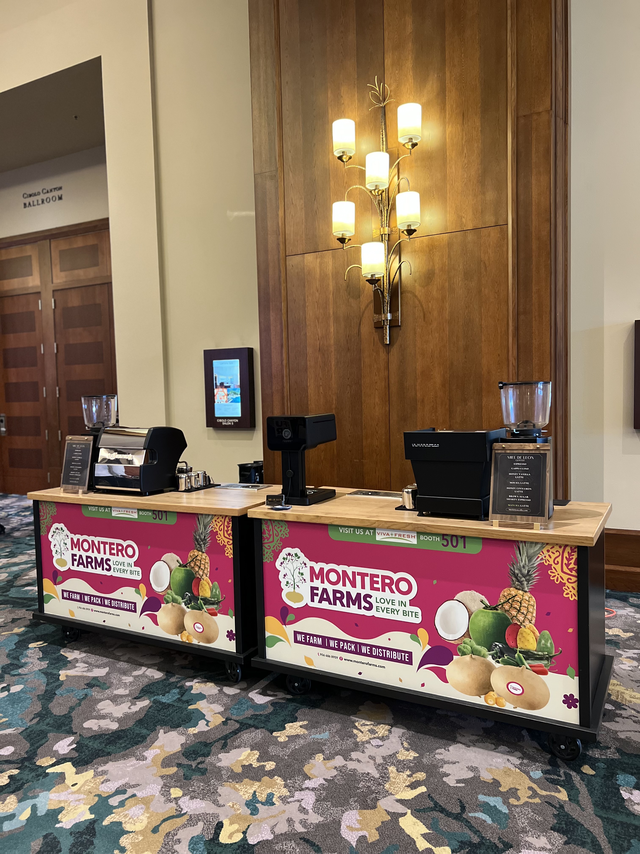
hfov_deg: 53.1
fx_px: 641
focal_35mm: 26
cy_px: 427
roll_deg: +1.9
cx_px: 320
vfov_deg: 67.3
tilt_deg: -2.9
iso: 400
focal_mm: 5.7
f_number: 1.5
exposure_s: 1/60
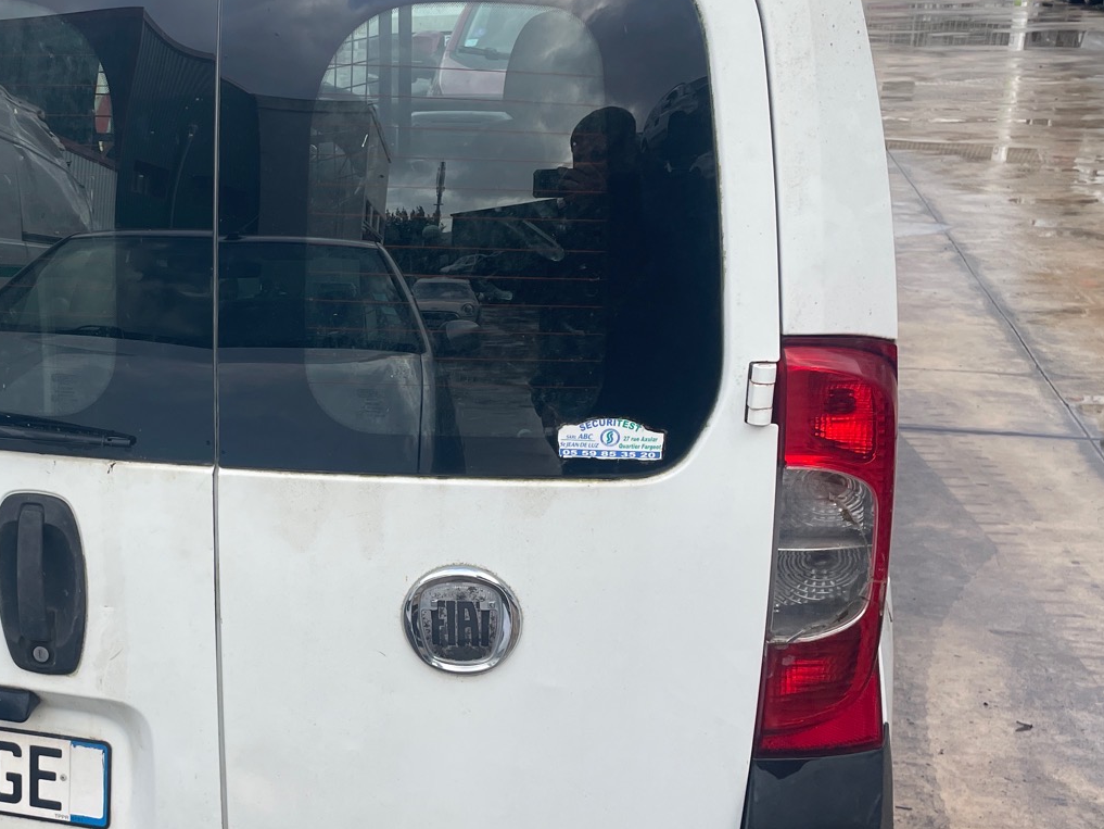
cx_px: 233
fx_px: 1467
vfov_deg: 31.5
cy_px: 478
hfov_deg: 39.7
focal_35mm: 46
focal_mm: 4.2
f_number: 1.6
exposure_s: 1/868
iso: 32
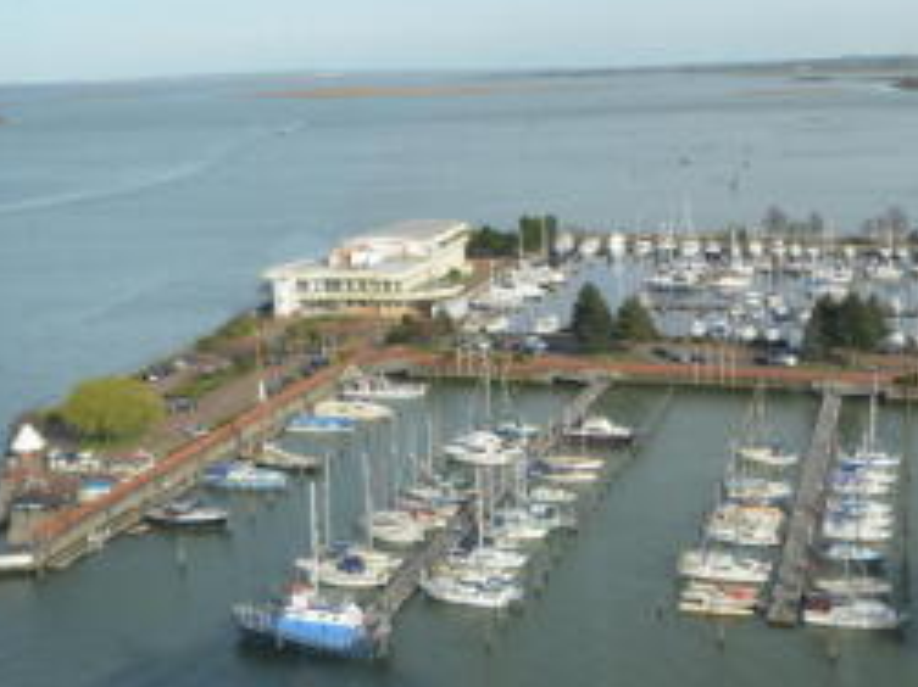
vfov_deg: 27.9
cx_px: 483
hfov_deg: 36.9
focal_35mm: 52
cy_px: 243
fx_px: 1376
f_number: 8
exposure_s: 1/250
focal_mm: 19
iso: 180
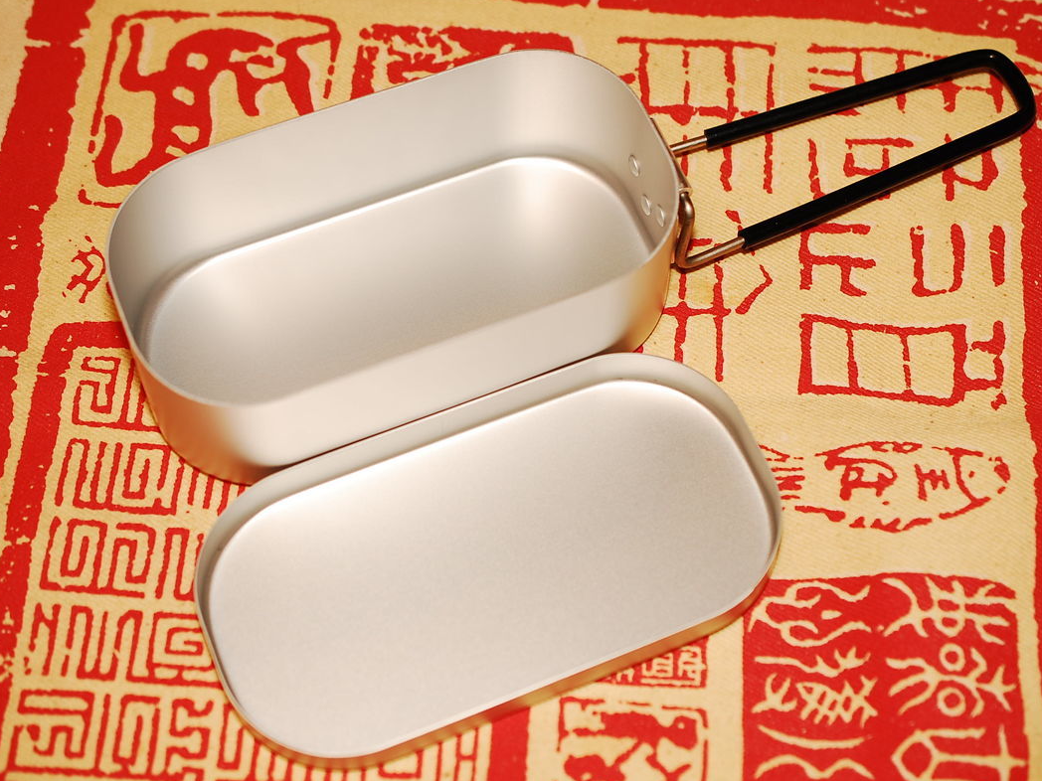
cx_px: 534
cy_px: 392
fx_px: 1987
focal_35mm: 66
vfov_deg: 22.3
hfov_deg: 29.4
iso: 200
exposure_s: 1/60
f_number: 4
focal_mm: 40
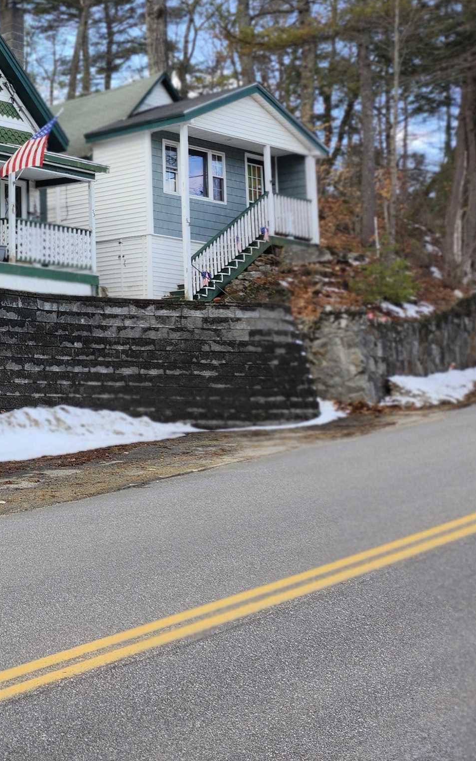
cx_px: -171
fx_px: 1017
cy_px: 195
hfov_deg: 22.9
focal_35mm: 49
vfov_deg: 40.0
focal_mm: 5.54
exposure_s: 1/414
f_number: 1.8
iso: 25
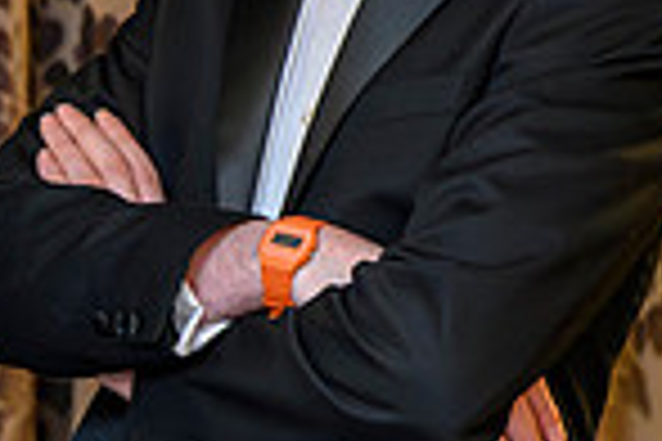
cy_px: 154
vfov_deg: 3.6
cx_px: -64
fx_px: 7116
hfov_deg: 5.3
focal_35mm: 387
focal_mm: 86
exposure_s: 1/200
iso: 11400
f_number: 4
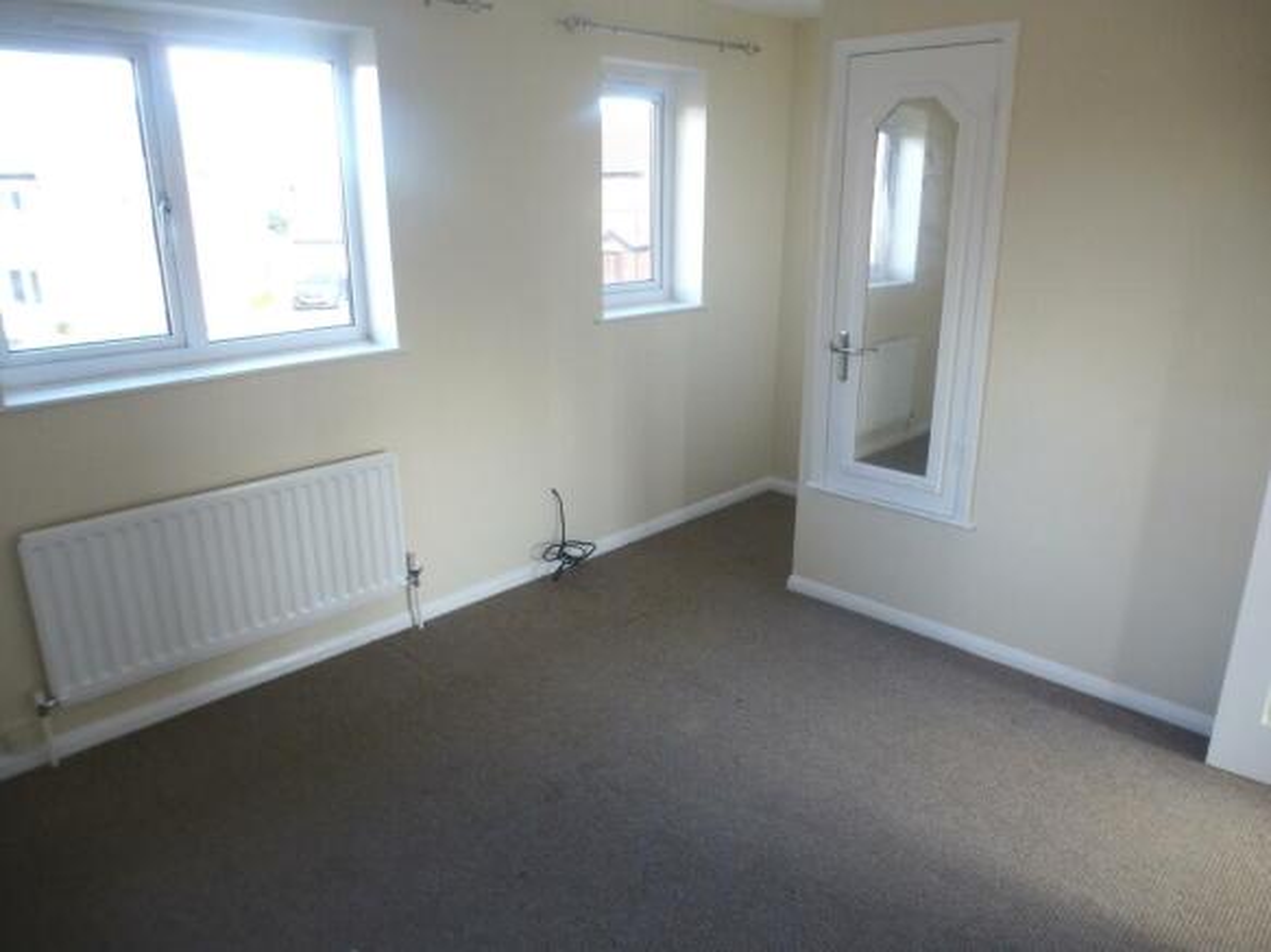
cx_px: 636
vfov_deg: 56.8
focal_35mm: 24
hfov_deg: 71.6
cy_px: 476
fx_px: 881
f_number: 3.3
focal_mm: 4.3
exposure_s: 1/60
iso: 250
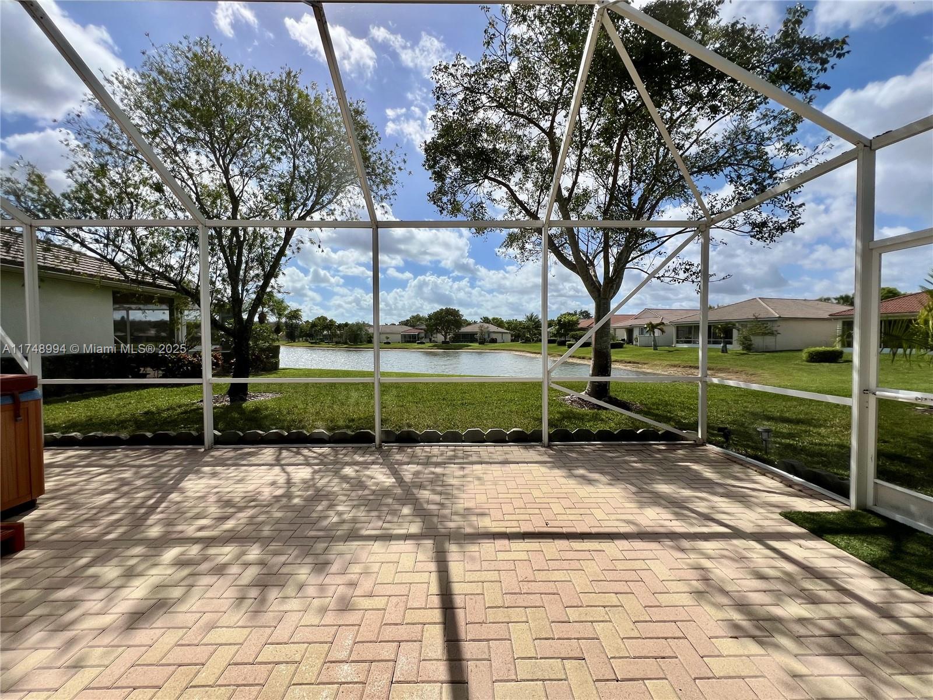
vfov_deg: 89.9
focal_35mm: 13
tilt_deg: -1.5
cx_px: 466
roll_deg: +0.2
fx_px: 350
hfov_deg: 106.2
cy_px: 350
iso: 32
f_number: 1.8
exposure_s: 1/1876
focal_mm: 1.57
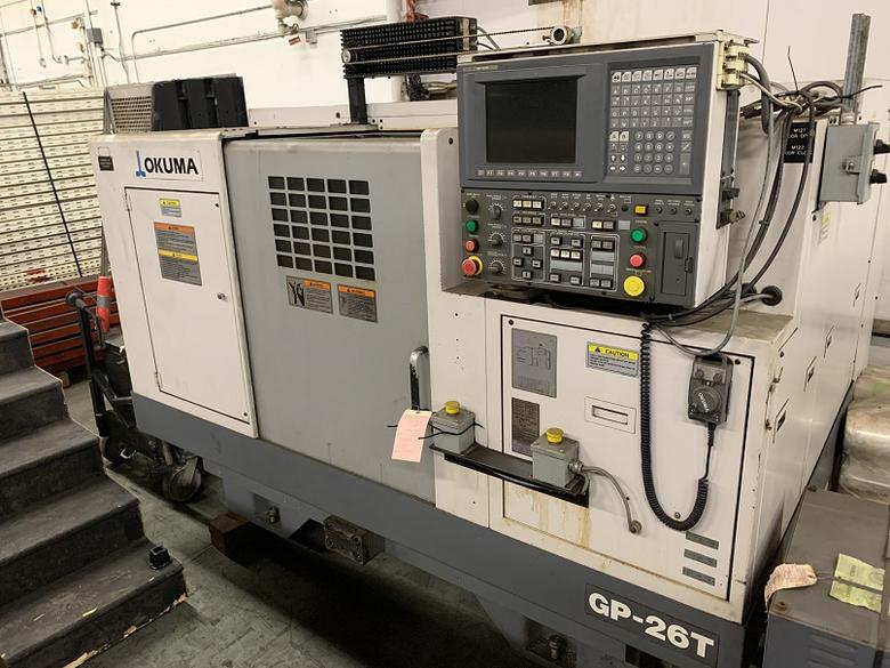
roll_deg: +2.7
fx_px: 668
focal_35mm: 26
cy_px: 334
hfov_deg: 67.3
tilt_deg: -18.8
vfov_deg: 53.1
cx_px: 445
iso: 400
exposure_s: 1/40
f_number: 1.8
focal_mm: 4.25
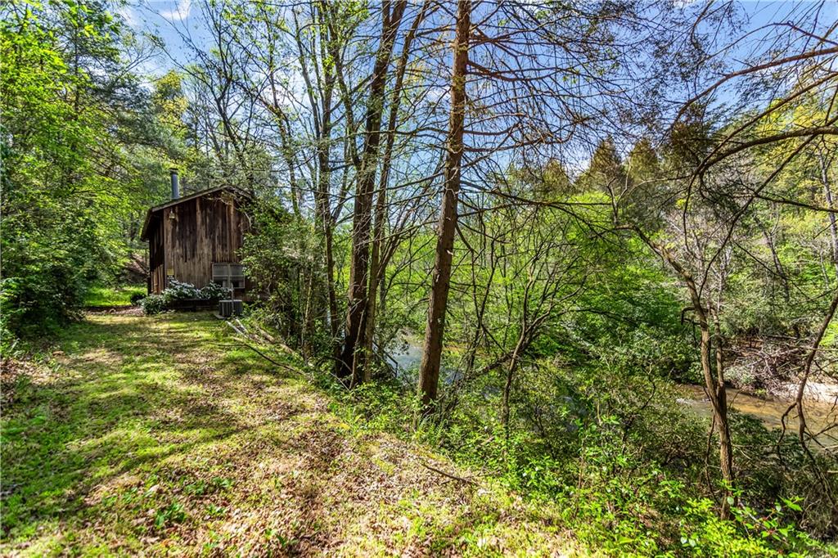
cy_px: 279
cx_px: 419
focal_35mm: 16
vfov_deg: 72.0
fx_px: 384
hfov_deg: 95.0
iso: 200
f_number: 3.5
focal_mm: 11
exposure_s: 1/1600
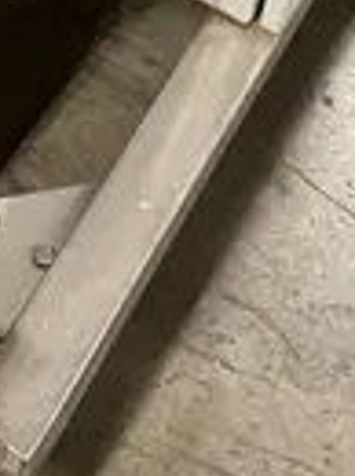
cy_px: -555
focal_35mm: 147
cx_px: -187
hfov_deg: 9.7
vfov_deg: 11.7
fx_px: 2017
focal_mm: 5.1
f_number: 1.6
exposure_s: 1/60
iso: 160
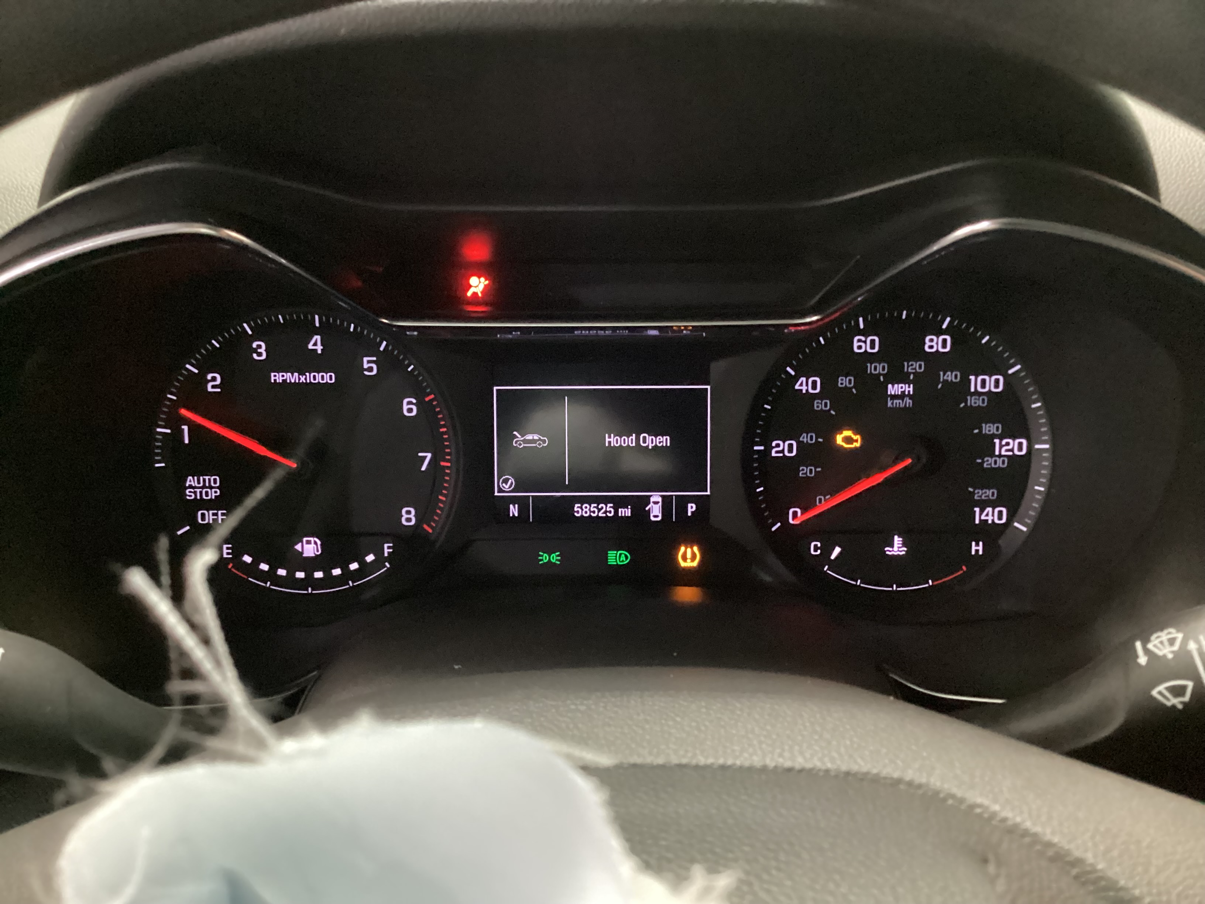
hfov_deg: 58.4
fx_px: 1079
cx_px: 602
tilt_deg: -27.7
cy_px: 452
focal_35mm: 31
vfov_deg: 45.4
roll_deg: -1.6
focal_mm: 3.3
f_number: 2.4
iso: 800
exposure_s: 1/15
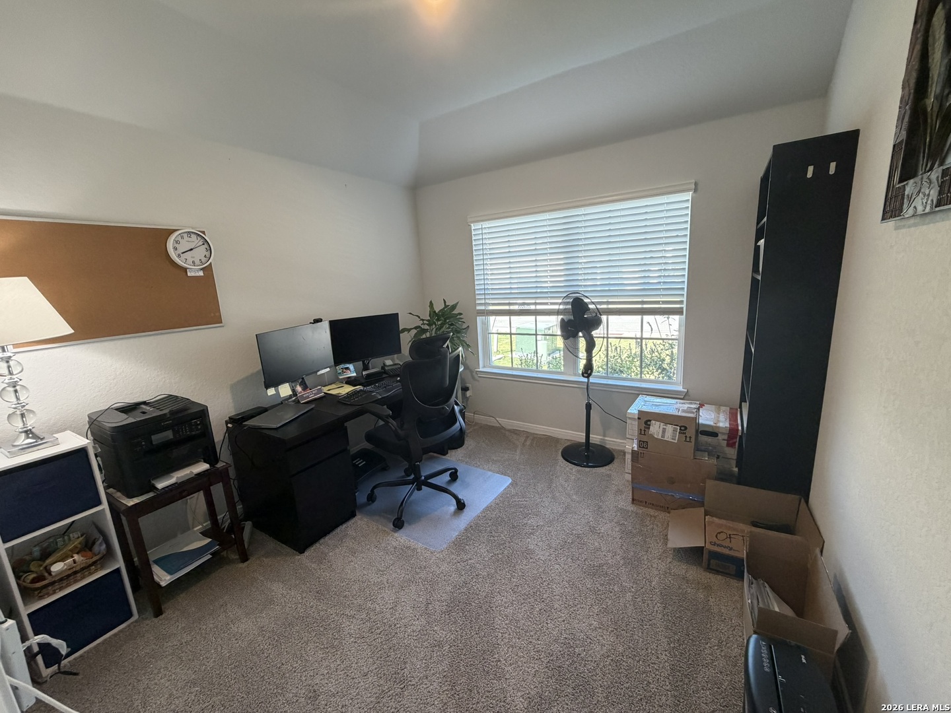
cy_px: 356
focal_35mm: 14
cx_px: 476
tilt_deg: -12.7
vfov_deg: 85.7
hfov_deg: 102.1
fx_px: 385
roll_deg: +3.5
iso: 250
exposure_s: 1/120
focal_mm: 2.22
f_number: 2.2
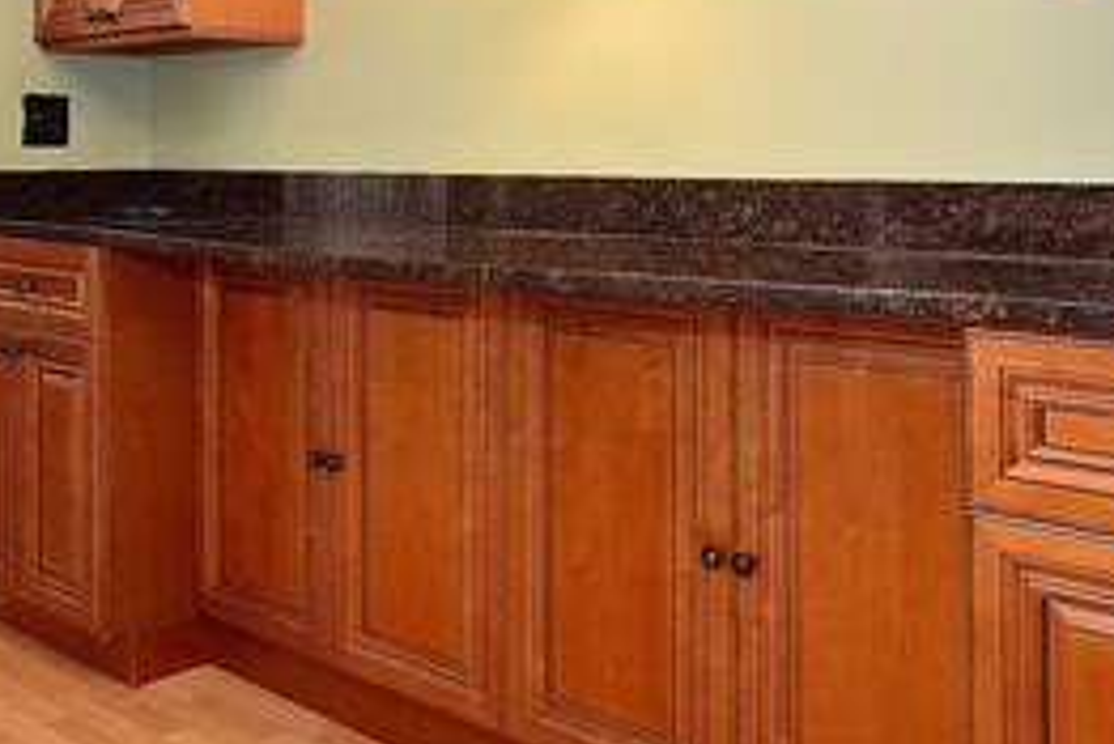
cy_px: 168
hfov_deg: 43.8
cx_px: 361
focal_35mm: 44
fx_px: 1362
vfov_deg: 30.0
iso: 800
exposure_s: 1/60
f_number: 7.1
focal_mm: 12
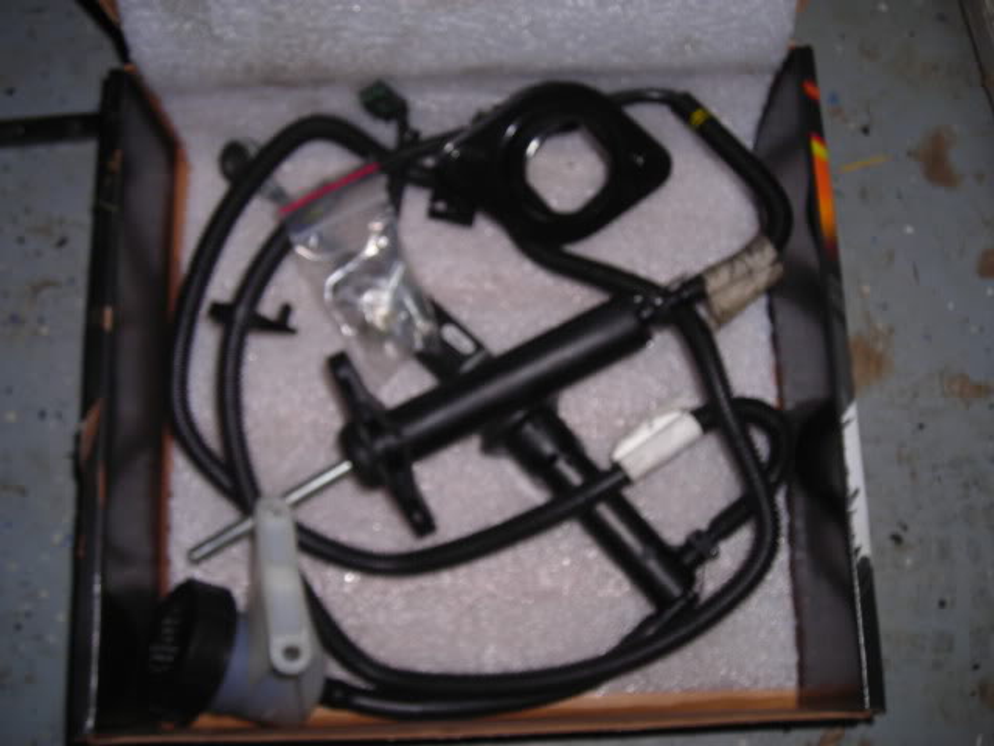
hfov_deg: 45.8
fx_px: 1177
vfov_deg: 35.1
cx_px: 497
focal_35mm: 41
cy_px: 373
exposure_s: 1/60.1
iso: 50
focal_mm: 6.8
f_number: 6.6
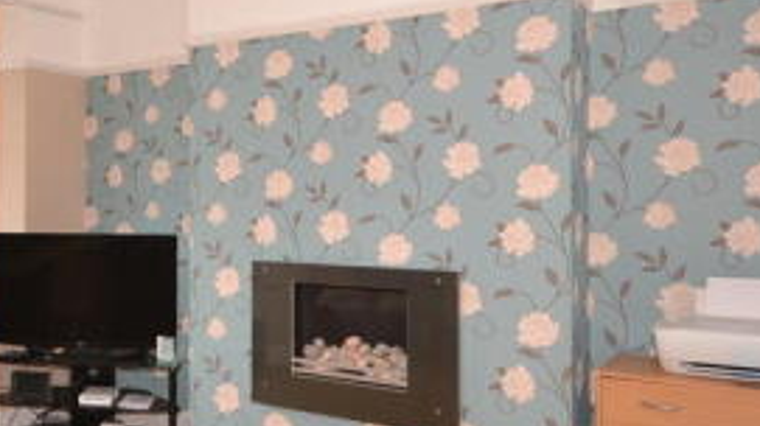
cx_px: 170
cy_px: 172
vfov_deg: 31.0
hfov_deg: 50.1
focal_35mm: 38
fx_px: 765
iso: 220
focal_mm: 10
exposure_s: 1/125
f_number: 5.6
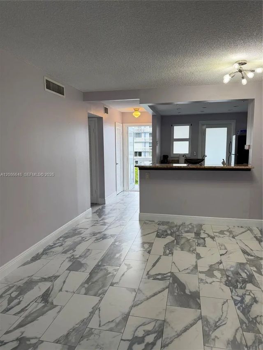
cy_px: 175
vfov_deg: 71.6
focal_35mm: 24
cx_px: 132
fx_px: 243
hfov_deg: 56.8
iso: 125
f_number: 1.78
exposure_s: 1/201
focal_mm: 6.76
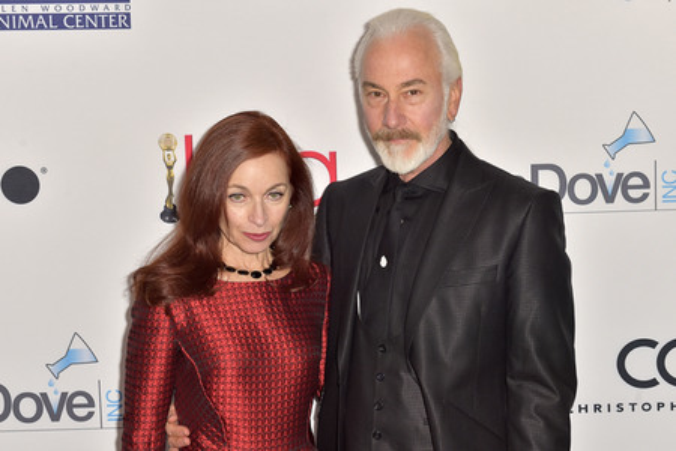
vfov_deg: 22.6
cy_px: 226
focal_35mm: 60
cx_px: 338
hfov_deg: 33.4
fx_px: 1127
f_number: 6.3
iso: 400
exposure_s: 1/250
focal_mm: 60
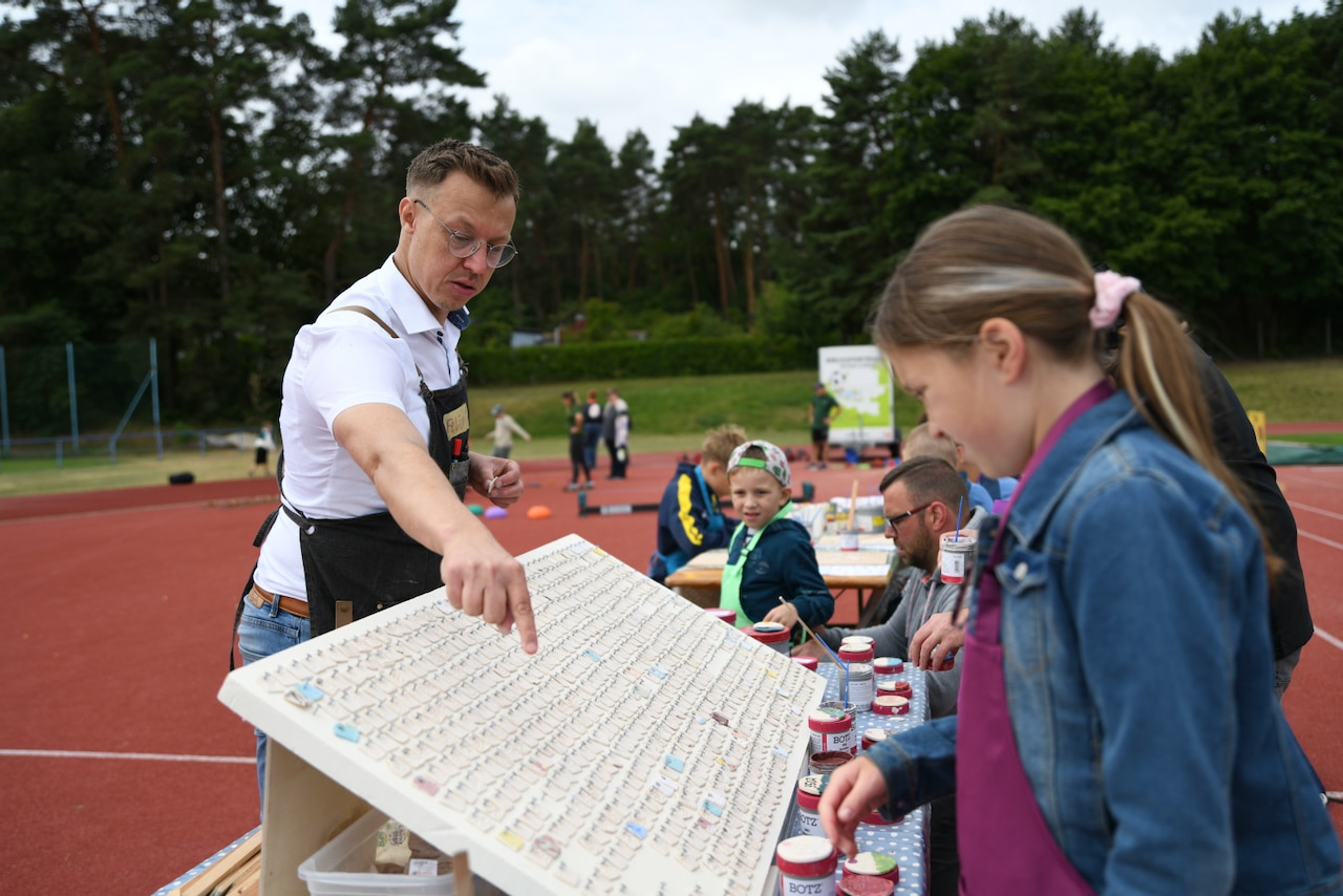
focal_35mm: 32
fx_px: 1194
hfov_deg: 58.7
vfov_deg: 41.1
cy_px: 448
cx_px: 672
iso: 100
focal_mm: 32
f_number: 2.8
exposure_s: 1/1250
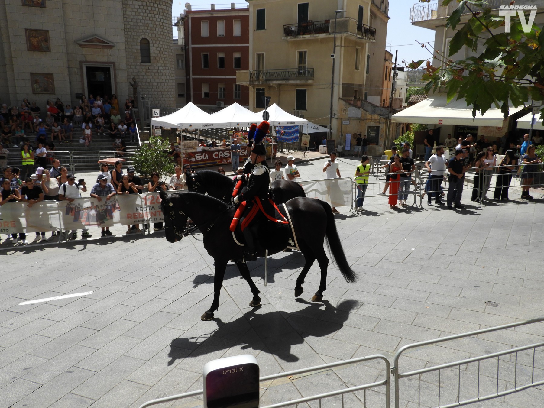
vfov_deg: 49.7
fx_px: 440
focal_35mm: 28
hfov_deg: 63.4
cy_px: 204
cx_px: 272
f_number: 3.5
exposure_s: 1/1250
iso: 100
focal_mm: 5
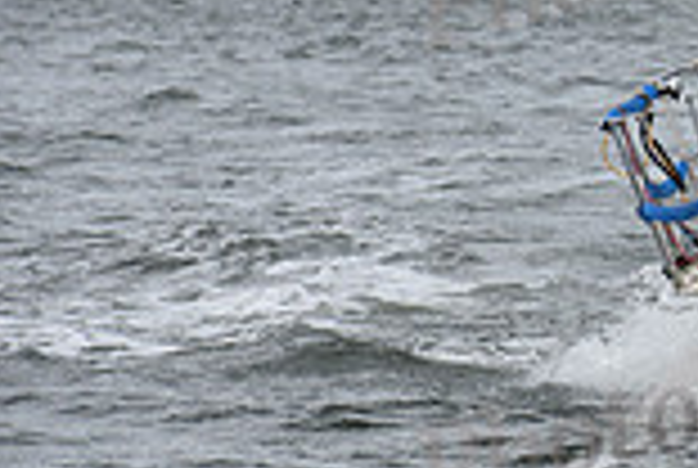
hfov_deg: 2.7
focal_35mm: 746
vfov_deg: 1.9
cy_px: 101
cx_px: 1288
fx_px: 14492
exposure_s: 1/800
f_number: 10
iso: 250
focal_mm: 200
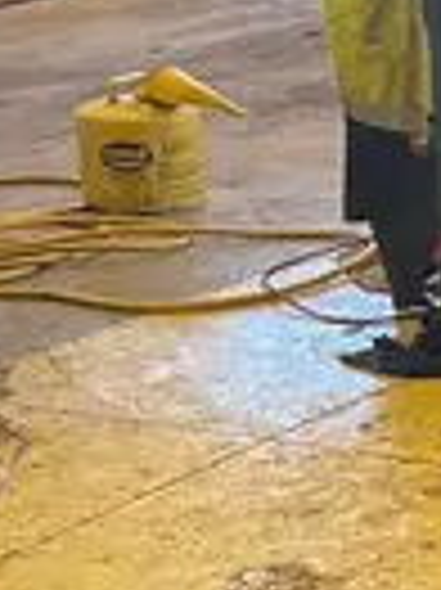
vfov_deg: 13.5
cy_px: 439
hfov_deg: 9.0
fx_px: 2484
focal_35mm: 146
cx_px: 1125
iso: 125
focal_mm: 5.1
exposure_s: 1/78
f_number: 1.6
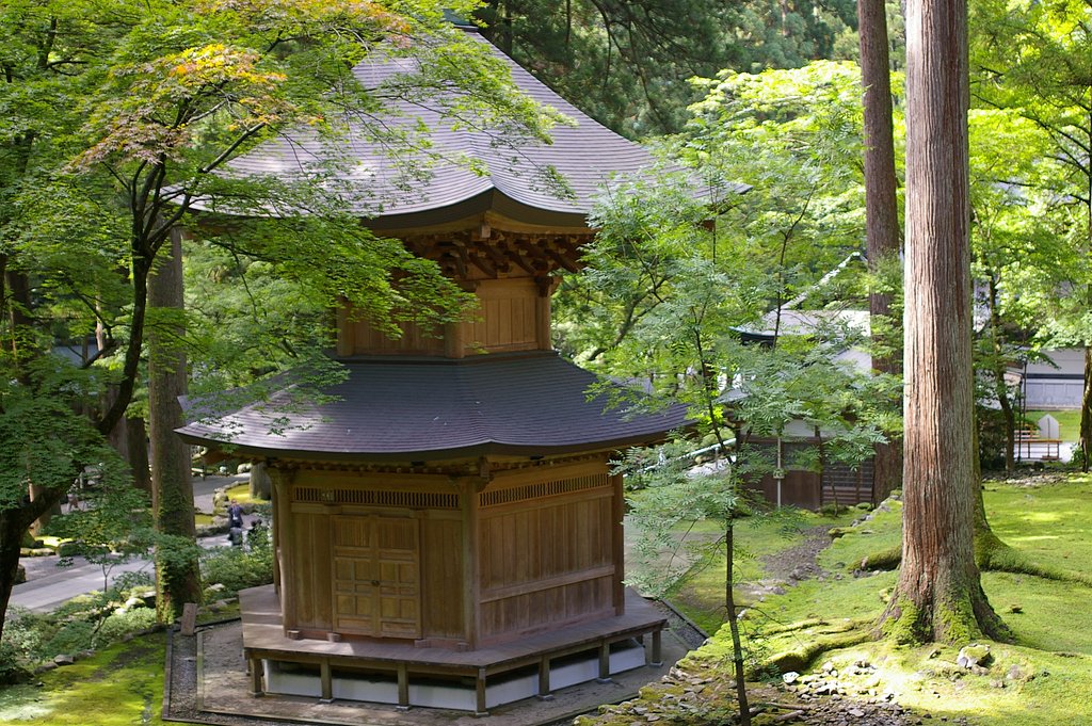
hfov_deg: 37.9
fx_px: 1591
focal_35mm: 52
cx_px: 546
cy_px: 363
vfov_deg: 25.7
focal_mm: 35
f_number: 2
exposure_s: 1/250
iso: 200
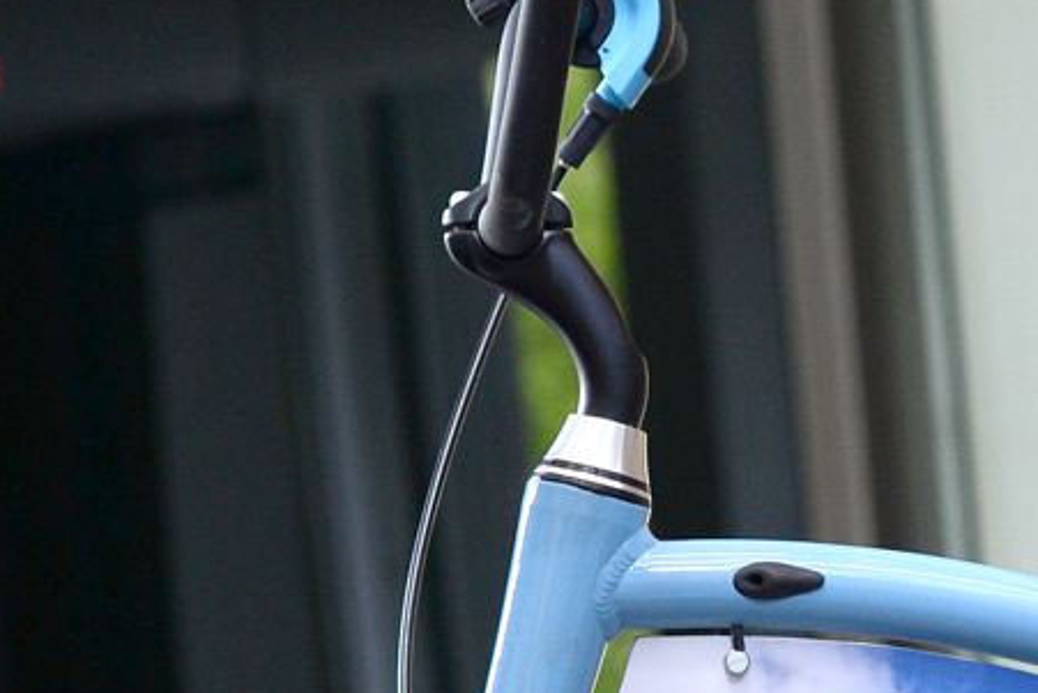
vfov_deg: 4.9
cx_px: 1489
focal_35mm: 279
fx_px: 8047
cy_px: 1036
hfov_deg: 7.3
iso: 1250
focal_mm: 70
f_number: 4.5
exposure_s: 1/160
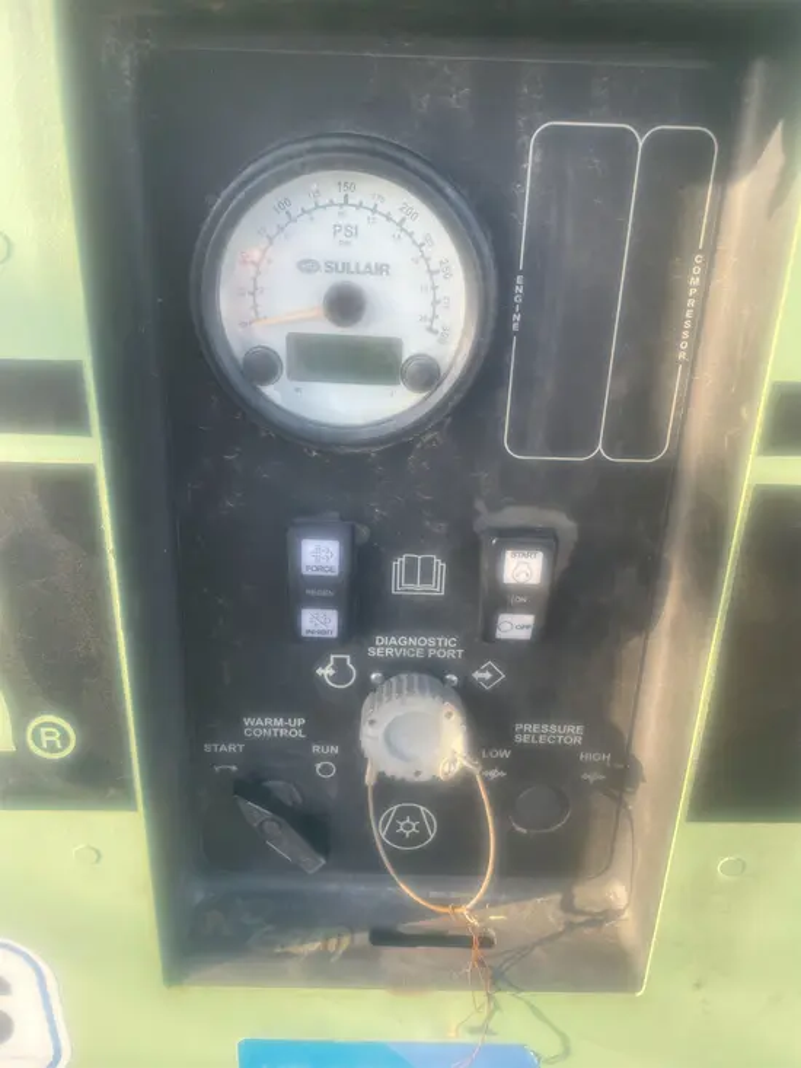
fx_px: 802
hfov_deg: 53.1
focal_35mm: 26
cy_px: 534
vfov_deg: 67.3
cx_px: 400
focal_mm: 4.2
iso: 50
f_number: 1.6
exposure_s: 1/341
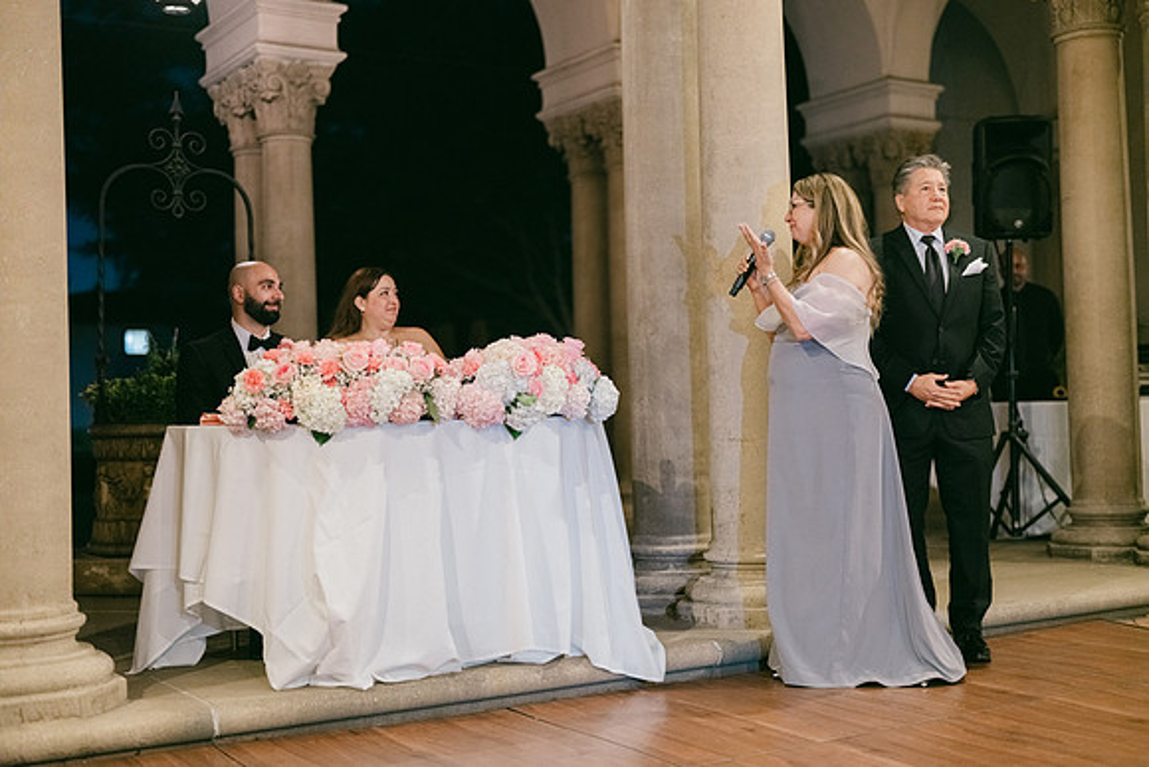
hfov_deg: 42.9
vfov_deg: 29.4
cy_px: 384
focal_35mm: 46
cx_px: 574
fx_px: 1461
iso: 5000
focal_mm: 55
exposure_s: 1/125
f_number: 1.7
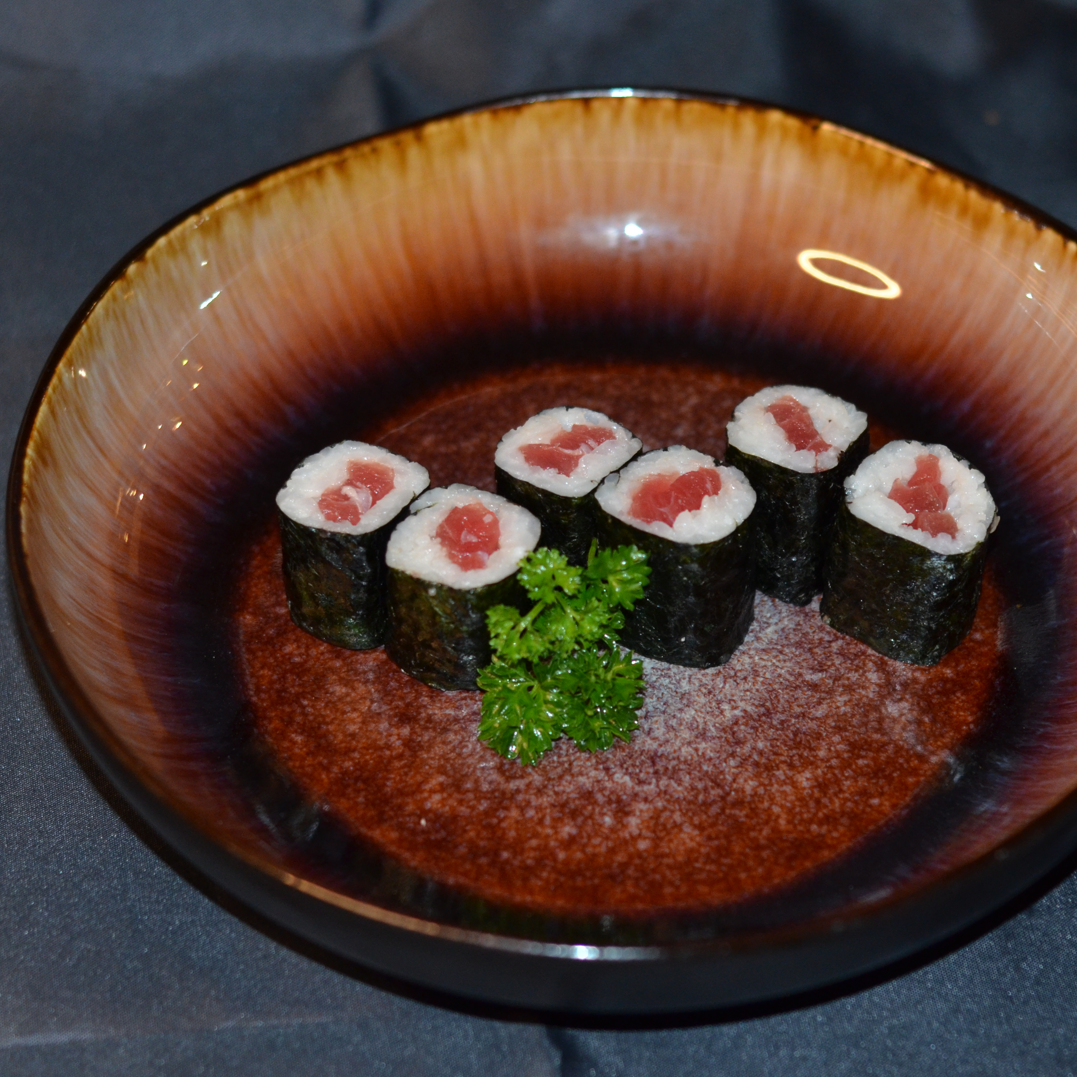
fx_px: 3414
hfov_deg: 17.9
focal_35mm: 97
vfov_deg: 17.9
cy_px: 543
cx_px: 642
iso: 800
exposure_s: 1/60
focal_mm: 50
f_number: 2.8
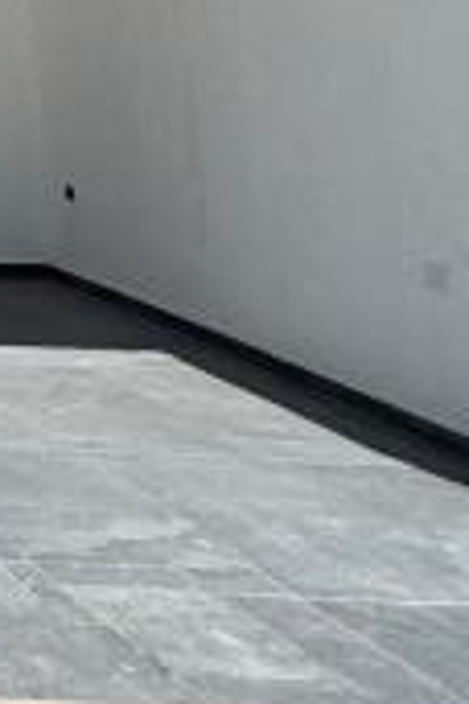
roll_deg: -0.1
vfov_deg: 20.6
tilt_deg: +9.1
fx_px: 1700
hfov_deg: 10.9
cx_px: -913
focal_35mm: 87
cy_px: -288
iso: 50
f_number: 2.2
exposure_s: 1/1078
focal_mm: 2.22
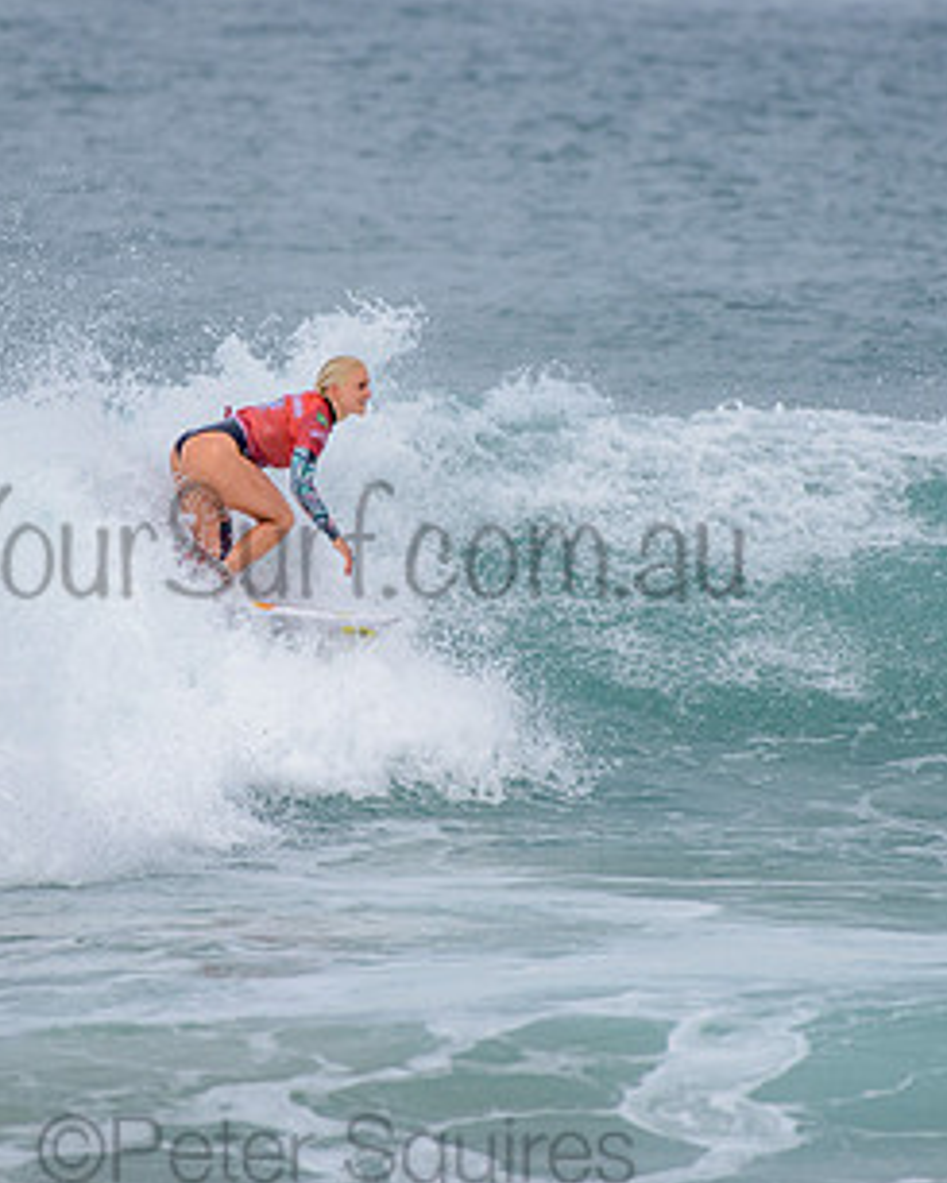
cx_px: 336
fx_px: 31130
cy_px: 508
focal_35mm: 889
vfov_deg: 2.2
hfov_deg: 1.7
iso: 250
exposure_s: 1/2000
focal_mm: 500
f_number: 5.6
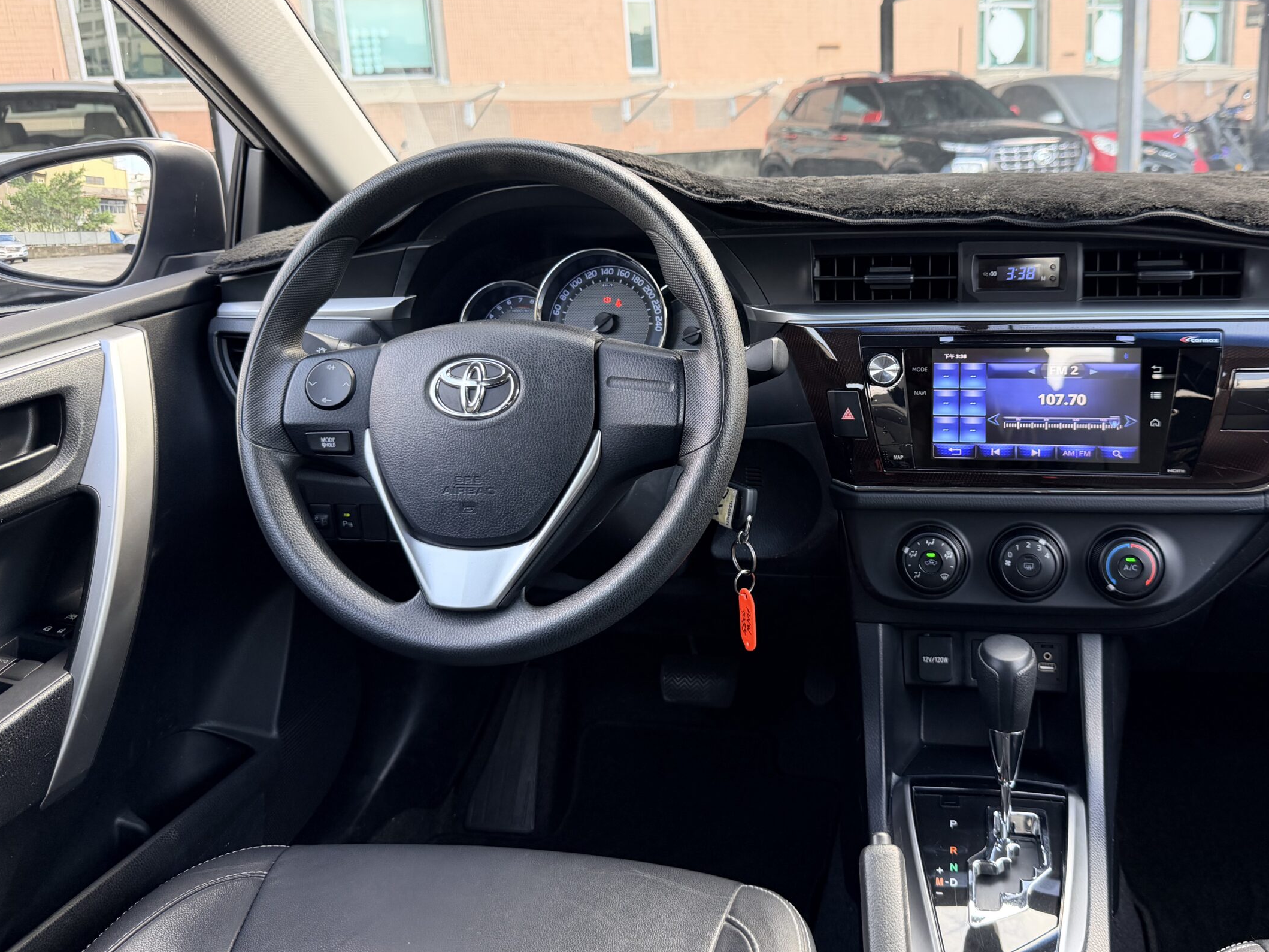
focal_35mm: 29
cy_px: 394
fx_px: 1063
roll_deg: +3.3
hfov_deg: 61.2
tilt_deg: -13.6
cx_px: 759
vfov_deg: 48.0
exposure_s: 1/121
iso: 160
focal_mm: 6.76
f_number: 1.78
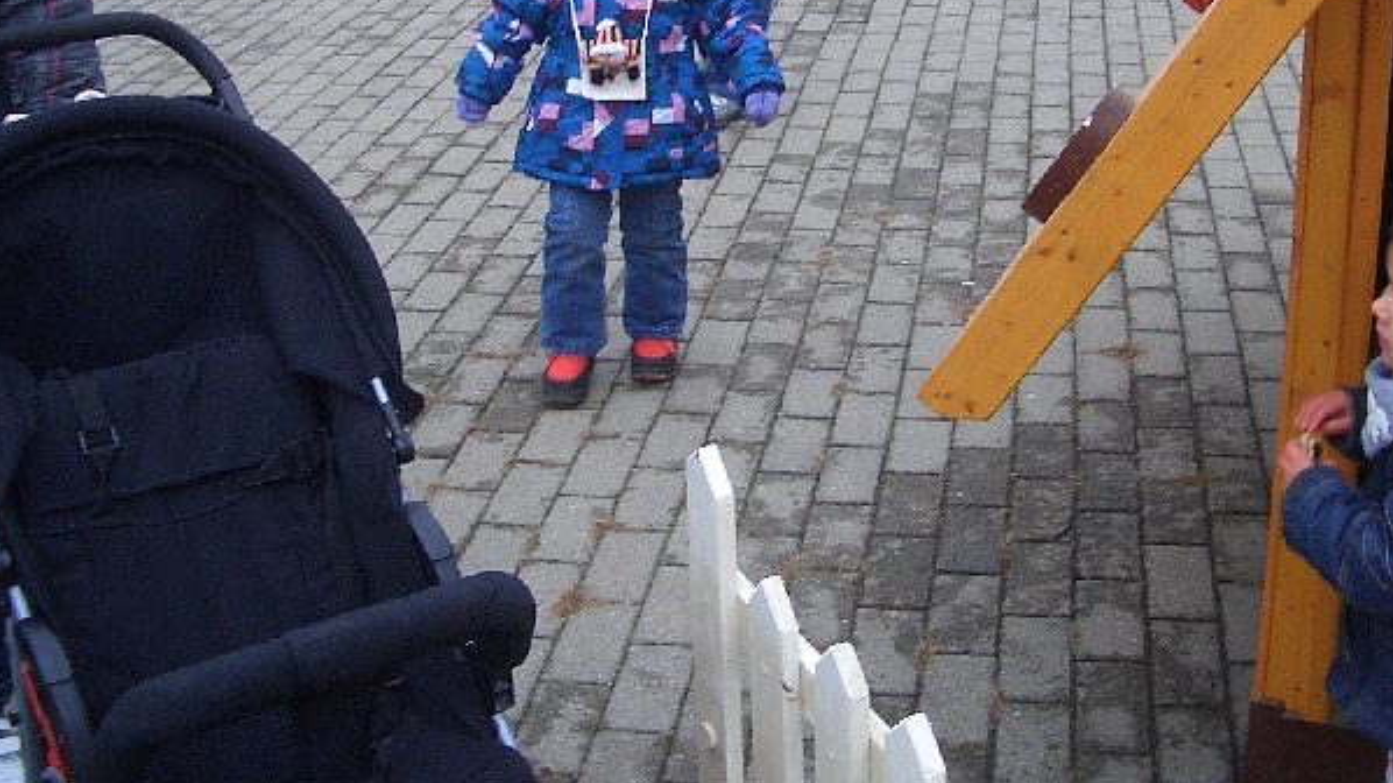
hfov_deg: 40.6
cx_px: 764
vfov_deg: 23.3
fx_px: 1883
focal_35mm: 51
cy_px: 235
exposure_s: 1/100
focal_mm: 5.8
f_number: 2.6
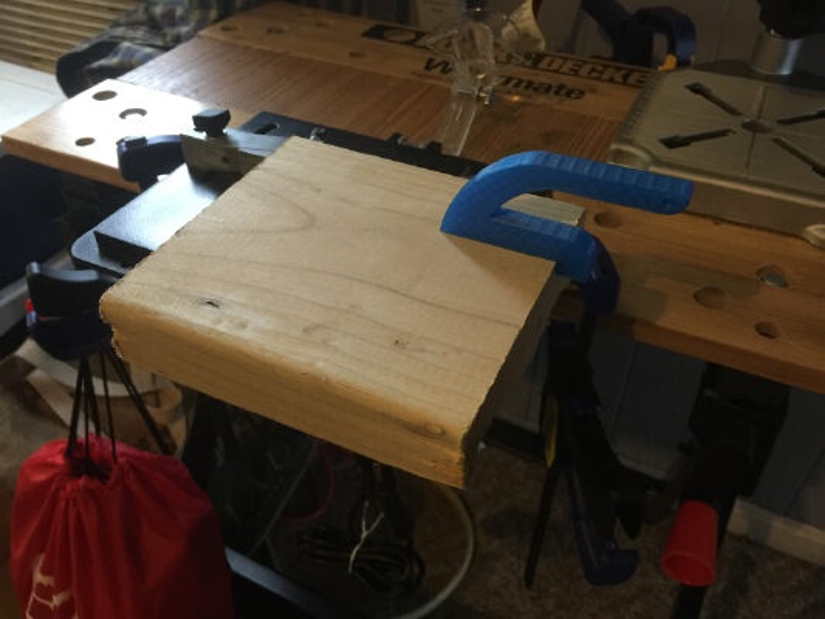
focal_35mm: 29
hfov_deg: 61.6
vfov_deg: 48.2
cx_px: 412
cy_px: 310
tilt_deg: -40.2
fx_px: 691
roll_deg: -0.9
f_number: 2.2
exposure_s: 1/8
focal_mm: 4.15
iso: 125
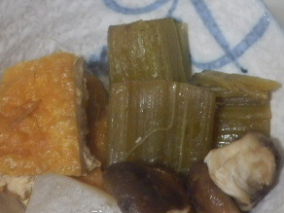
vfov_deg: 16.1
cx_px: 148
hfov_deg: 21.3
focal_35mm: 92
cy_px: 111
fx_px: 755
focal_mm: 7.4
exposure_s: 1/20
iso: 800
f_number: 4
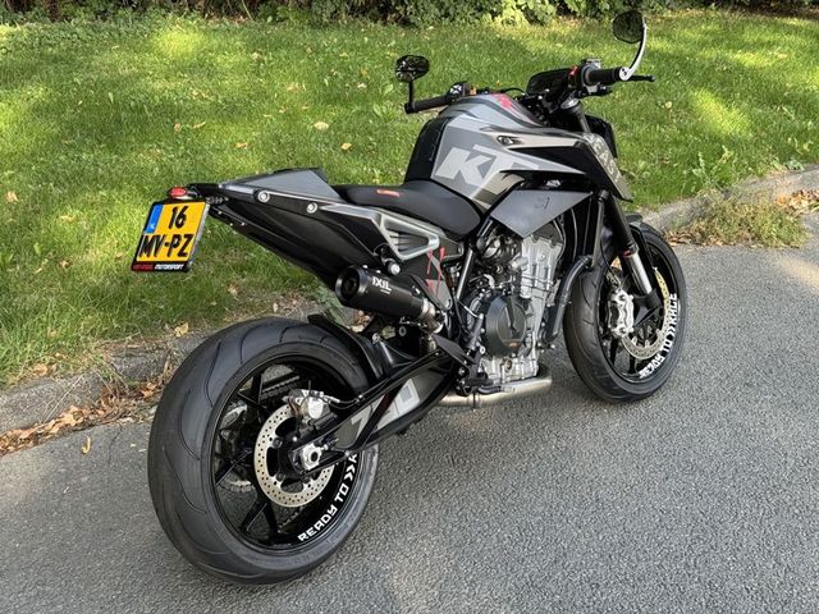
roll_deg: -4.0
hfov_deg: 39.7
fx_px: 1136
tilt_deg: -21.3
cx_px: 410
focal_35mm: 48
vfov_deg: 30.3
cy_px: 307
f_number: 1.78
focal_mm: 6.76
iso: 64
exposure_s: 1/189
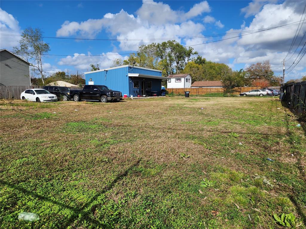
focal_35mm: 23
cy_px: 114
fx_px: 203
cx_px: 153
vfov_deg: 58.9
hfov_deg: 73.9
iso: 12
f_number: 1.8
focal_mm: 6.4
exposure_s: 1/1690
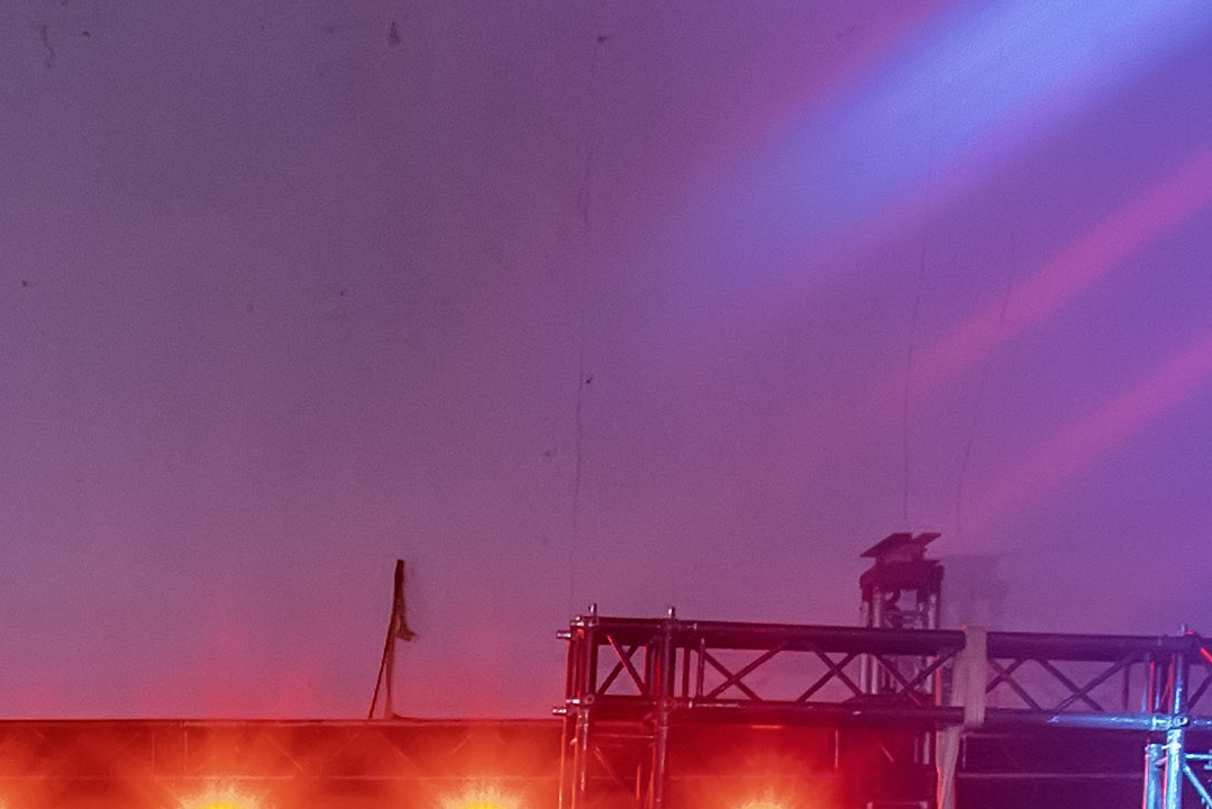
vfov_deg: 7.0
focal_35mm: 187
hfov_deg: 10.2
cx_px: -1170
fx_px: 6290
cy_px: 1729
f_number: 5
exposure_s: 1/100
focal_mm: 33.5
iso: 2500
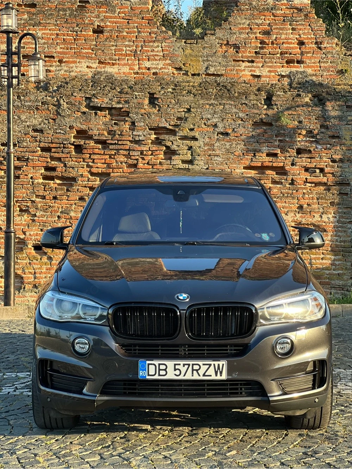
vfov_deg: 25.3
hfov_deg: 19.1
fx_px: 1044
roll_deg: -0.6
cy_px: 234
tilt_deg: -1.9
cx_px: 176
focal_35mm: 77
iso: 40
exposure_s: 1/121
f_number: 2.8
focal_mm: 9
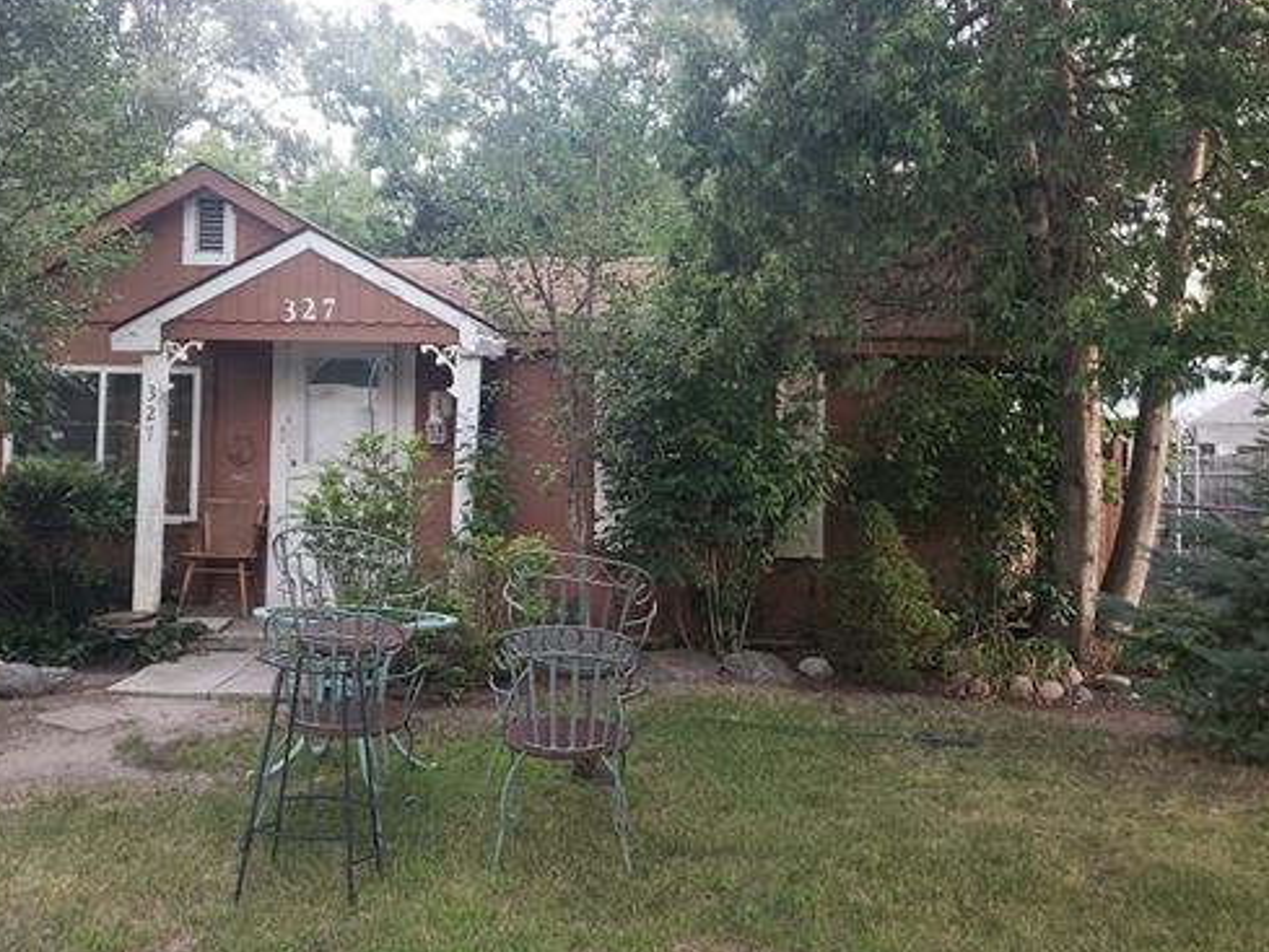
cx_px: 568
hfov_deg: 53.8
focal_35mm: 34
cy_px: 420
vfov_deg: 41.7
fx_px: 1247
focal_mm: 4.3
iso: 160
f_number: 1.5
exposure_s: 1/60
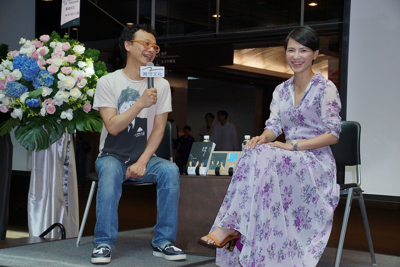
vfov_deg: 22.6
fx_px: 667
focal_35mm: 60
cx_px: 200
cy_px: 134
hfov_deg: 33.4
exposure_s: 1/125
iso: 400
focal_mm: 40
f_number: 6.3
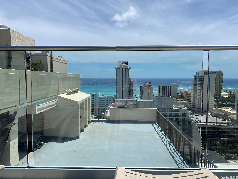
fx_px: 179
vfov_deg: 53.1
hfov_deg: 67.3
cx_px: 119
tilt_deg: -3.8
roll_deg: -0.4
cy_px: 90
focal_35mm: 26
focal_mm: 4.25
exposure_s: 1/6410
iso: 32
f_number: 1.8
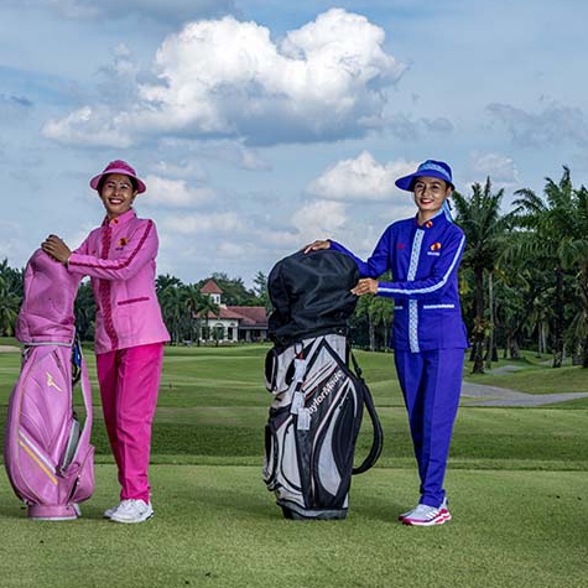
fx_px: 2441
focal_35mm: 127
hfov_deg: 13.6
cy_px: 269
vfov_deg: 13.7
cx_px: 78
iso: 50
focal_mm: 74
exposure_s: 1/200
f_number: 9
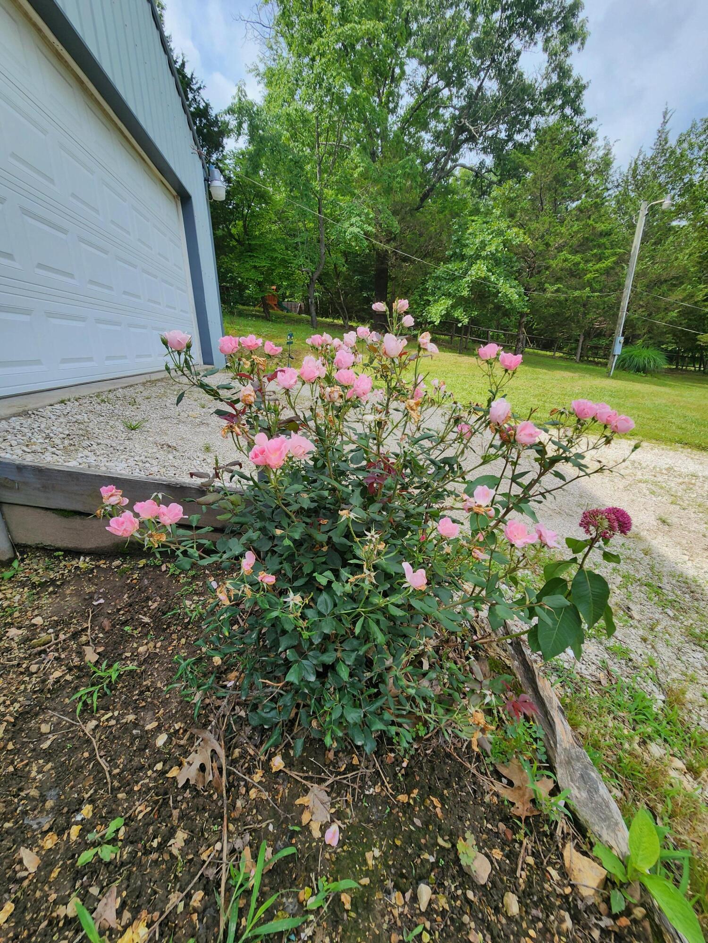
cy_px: 472
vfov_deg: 106.2
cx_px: 354
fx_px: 355
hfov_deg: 89.9
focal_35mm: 13
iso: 50
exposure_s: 1/989
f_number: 2.2
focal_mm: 2.2
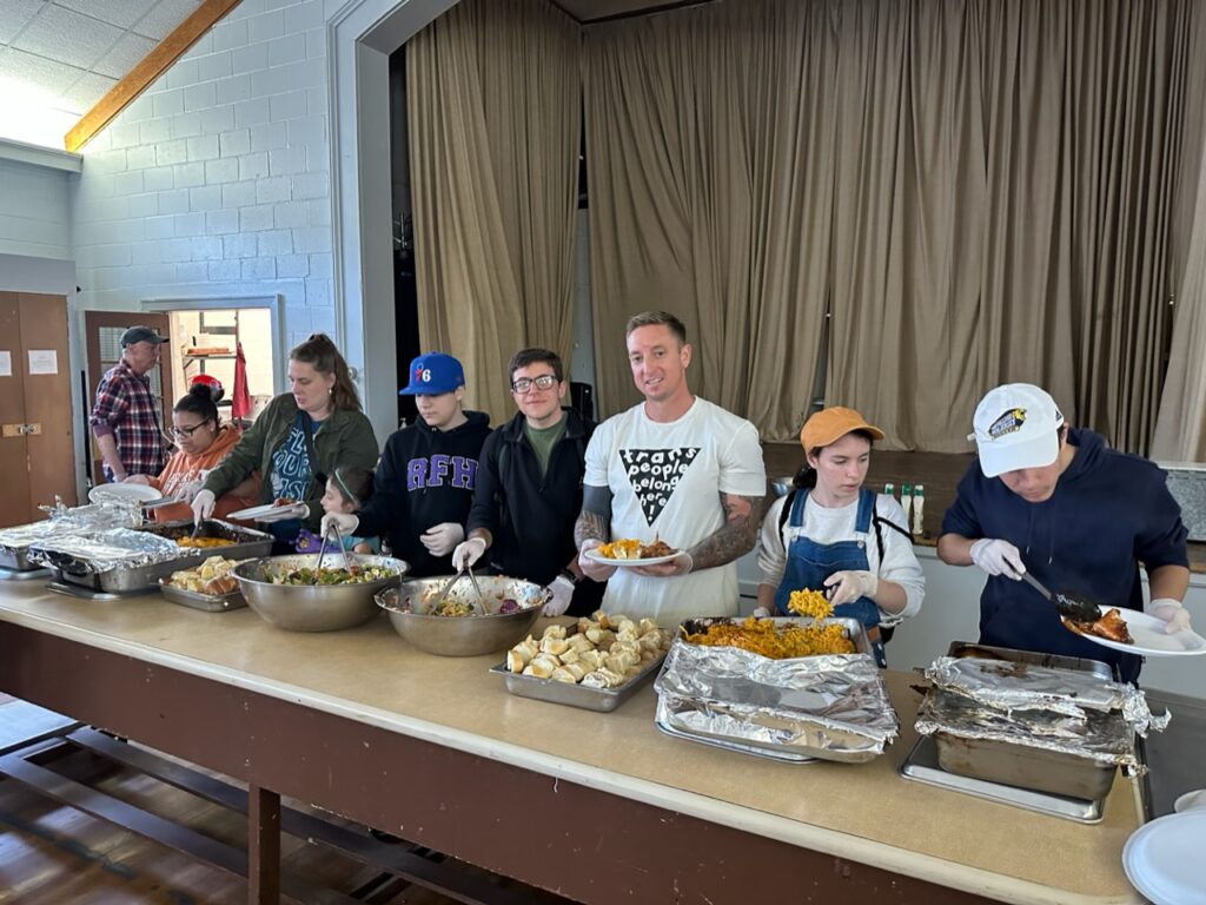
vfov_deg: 56.8
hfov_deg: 71.6
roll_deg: -1.1
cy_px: 452
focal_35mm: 24
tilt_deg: -7.2
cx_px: 603
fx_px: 836
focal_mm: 6.86
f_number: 1.78
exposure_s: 1/60
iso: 640
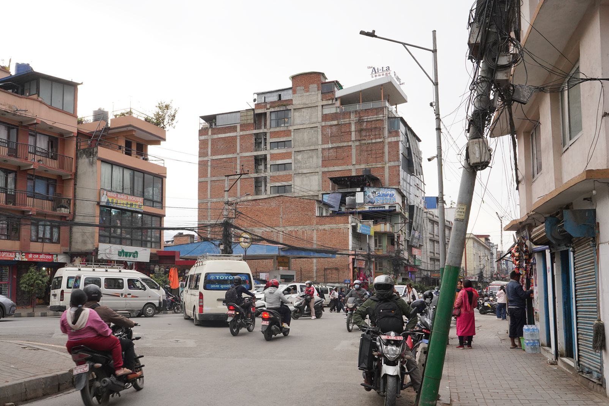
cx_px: 270
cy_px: 240
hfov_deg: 61.8
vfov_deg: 43.4
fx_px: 508
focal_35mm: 30
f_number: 13
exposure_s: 1/100
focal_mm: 24
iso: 800
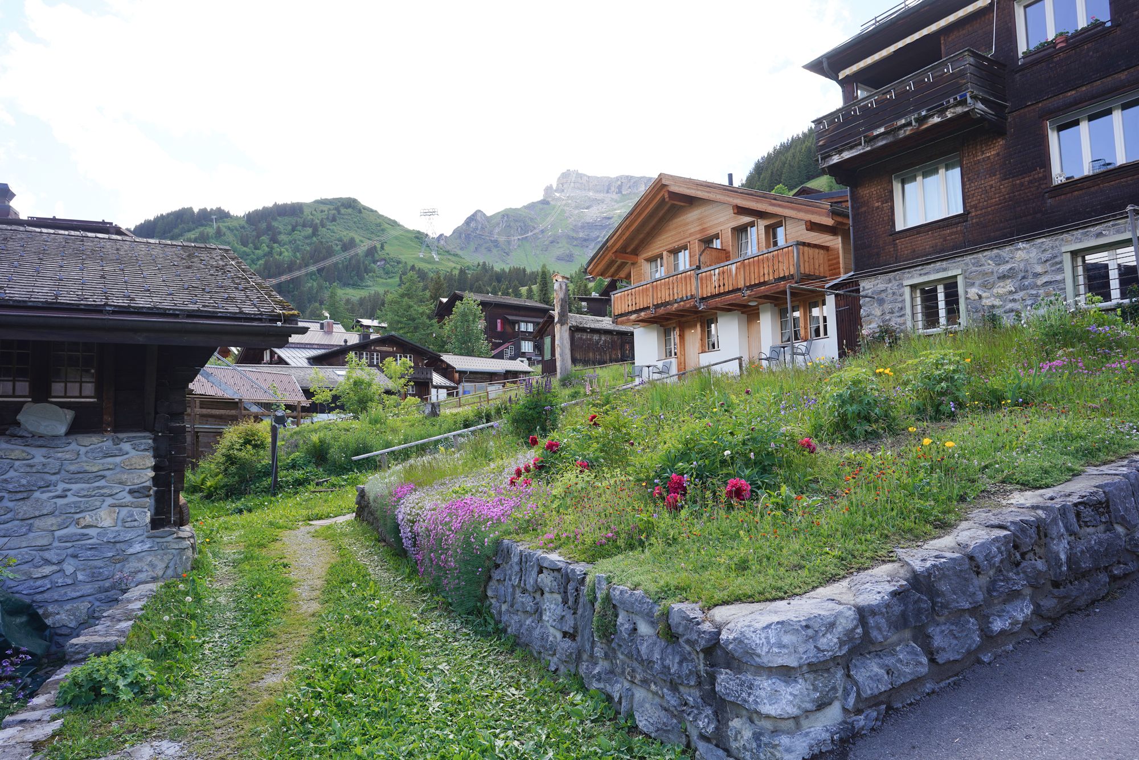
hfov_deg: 73.7
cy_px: 380
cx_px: 570
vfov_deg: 53.1
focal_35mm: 24
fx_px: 759
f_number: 6.3
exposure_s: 1/100
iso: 100
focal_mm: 24
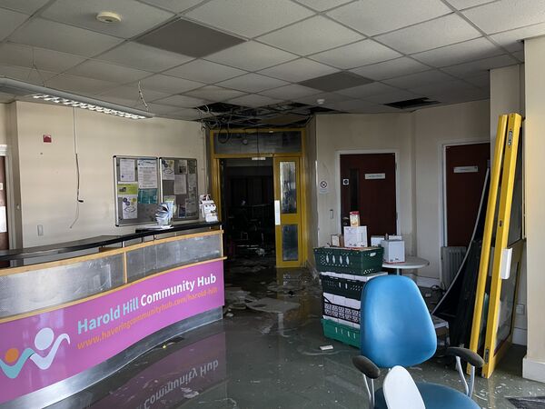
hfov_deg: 67.3
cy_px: 204
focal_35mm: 26
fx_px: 409
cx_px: 272
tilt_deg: -0.7
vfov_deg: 53.1
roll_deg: +1.7
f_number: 1.6
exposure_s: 1/30
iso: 640
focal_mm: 4.2
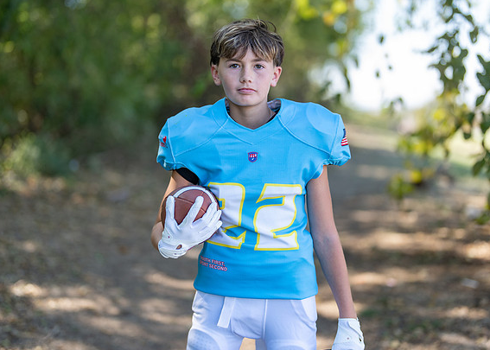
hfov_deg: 32.2
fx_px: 849
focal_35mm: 61
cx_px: 265
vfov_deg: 23.3
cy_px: 156
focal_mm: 50
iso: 100
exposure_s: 1/1250
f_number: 1.2
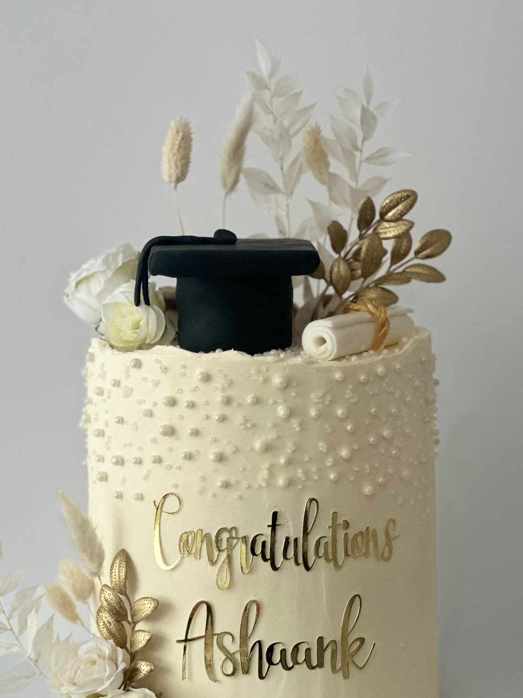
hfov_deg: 13.6
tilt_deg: -10.4
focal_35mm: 109
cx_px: 261
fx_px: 2196
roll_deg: -0.8
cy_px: 480
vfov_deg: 18.0
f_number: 2.8
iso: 160
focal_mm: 9
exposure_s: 1/121
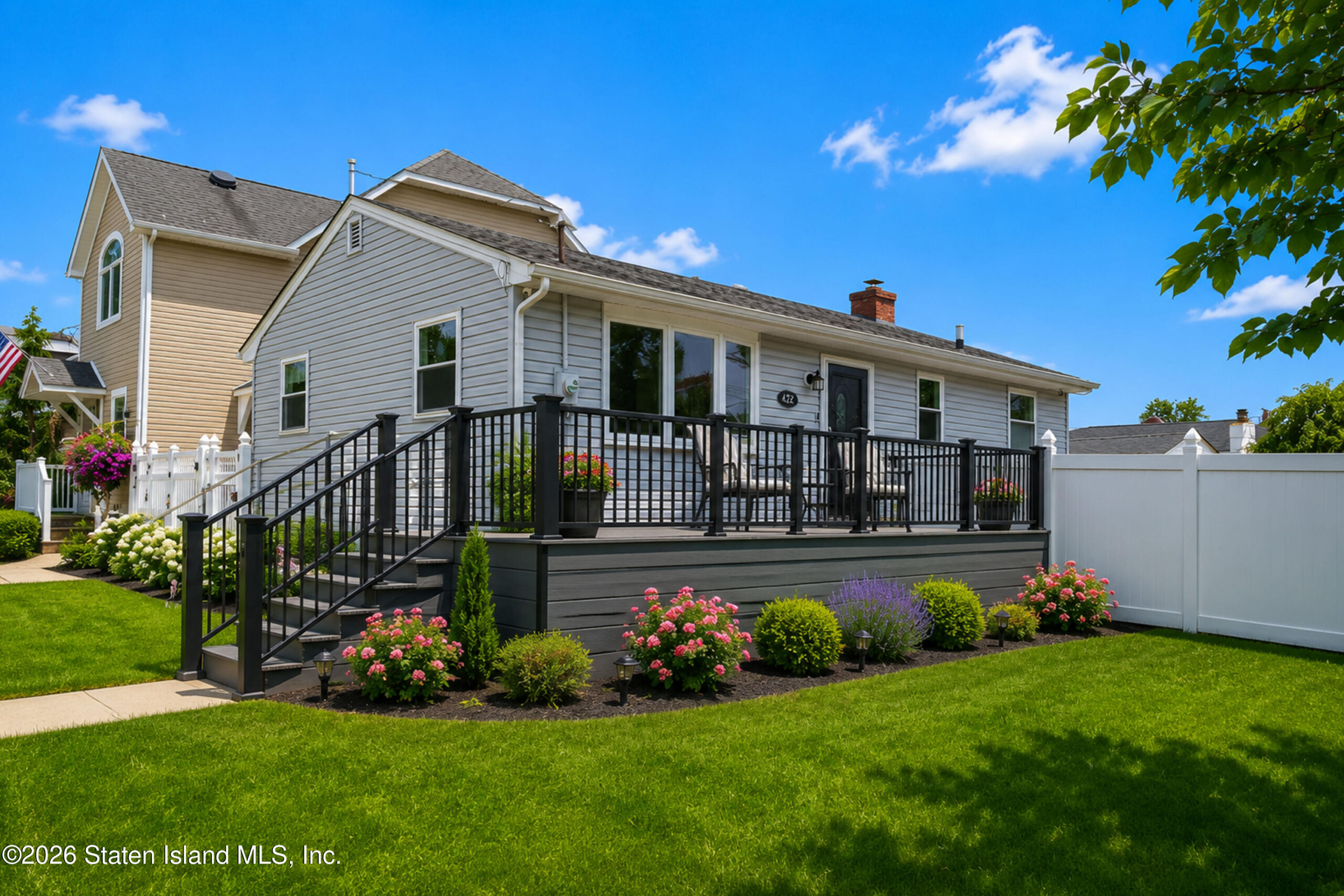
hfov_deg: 67.4
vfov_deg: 47.9
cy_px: 448
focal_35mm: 27
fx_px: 1008
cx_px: 672
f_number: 9
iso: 320
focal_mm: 18
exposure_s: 1/160
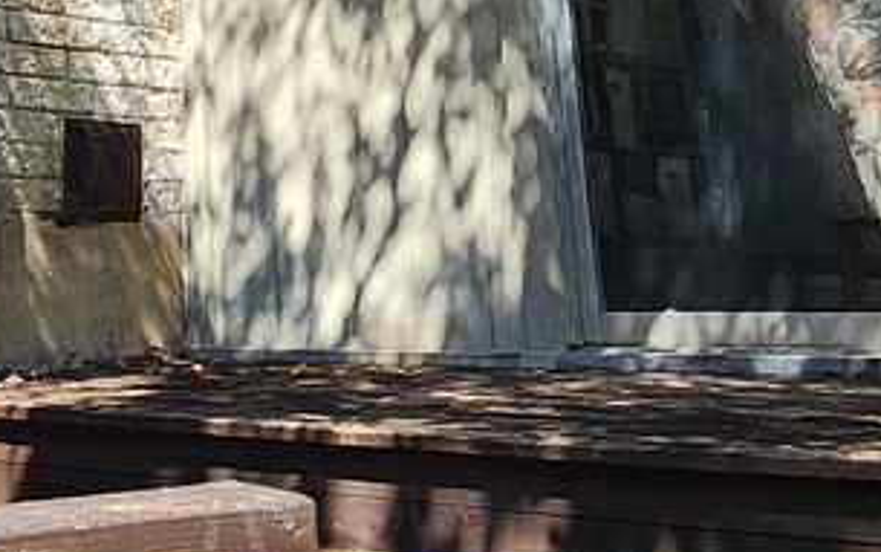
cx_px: 52
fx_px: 1562
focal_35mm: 65
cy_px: -249
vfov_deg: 18.1
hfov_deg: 29.9
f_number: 2.2
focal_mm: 2.2
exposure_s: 1/590
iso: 50
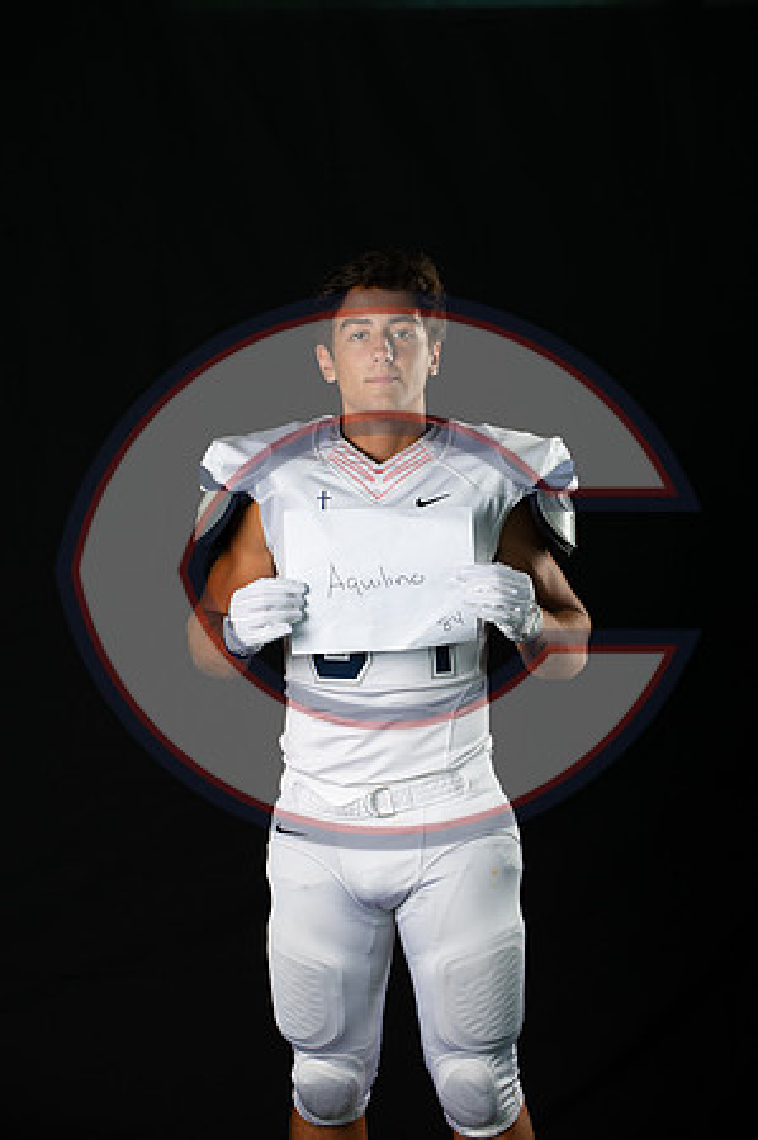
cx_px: 379
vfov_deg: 18.6
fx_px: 3482
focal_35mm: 110
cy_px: 570
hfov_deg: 12.4
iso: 200
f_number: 5.6
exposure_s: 1/80
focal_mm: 110
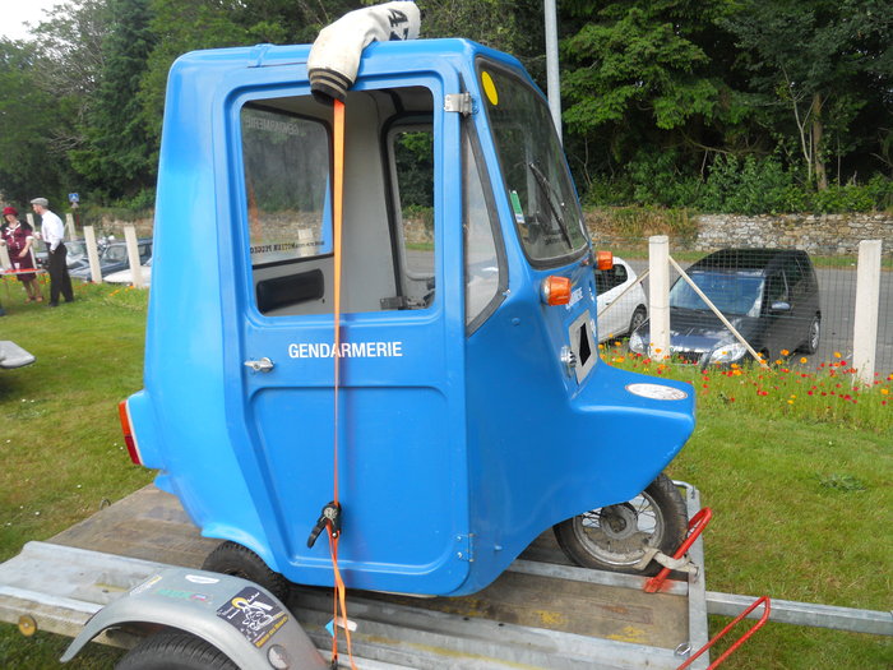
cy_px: 335
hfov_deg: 63.4
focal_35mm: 28
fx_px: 722
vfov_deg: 49.7
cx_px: 446
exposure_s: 1/400
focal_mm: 5
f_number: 2.7
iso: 80
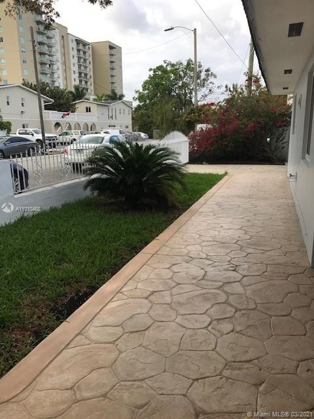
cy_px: 210
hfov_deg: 49.7
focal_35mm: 28
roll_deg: -0.1
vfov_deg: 63.4
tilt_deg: -13.3
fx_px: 339
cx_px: 157
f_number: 1.8
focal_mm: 3.99
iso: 20
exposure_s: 1/720
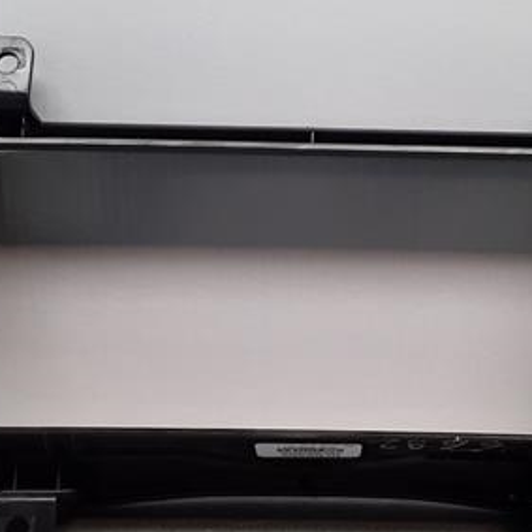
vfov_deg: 30.5
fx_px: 974
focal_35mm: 56
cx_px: 303
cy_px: 299
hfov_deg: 30.5
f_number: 1.9
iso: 64
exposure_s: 1/100
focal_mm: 2.91
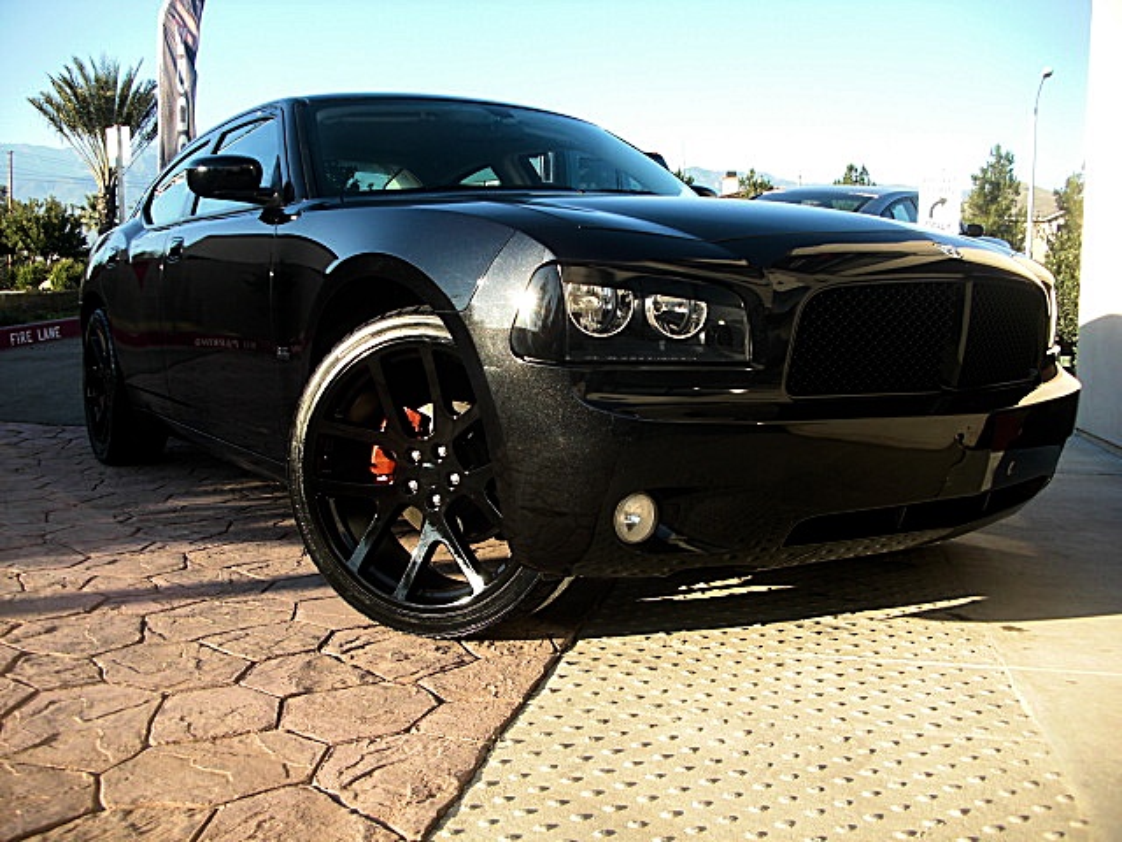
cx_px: 561
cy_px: 421
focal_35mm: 36
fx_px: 1167
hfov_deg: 51.4
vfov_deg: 39.7
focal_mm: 6.3
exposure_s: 1/200
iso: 50
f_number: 2.8
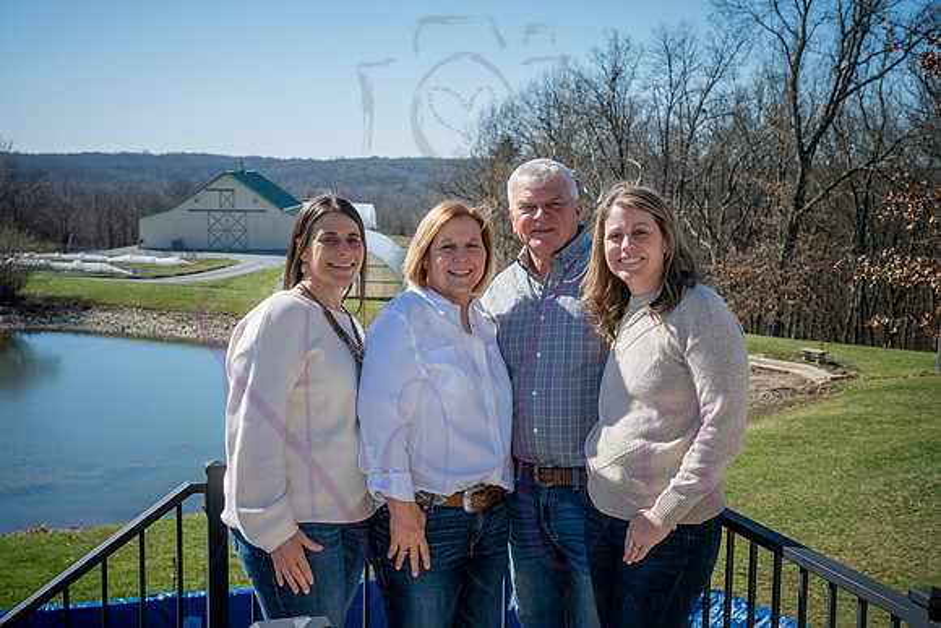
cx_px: 470
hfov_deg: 42.7
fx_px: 1203
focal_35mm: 46
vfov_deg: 29.3
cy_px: 314
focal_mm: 46
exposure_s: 1/640
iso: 400
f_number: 10
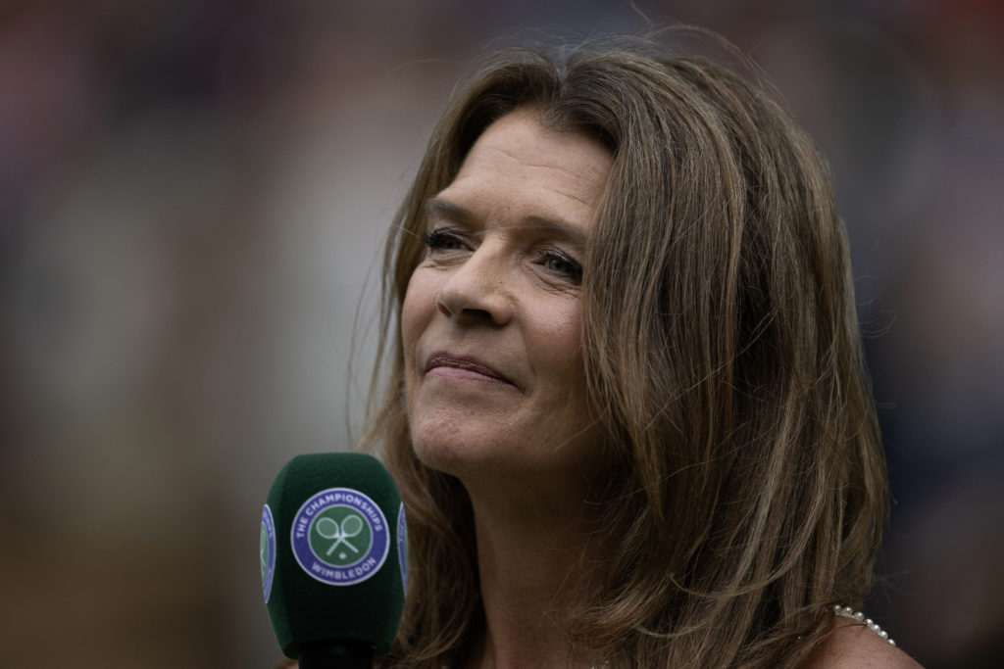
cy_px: 334
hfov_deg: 3.4
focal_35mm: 600
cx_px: 502
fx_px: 16735
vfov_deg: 2.3
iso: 400
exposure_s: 1/1600
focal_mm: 600
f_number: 4
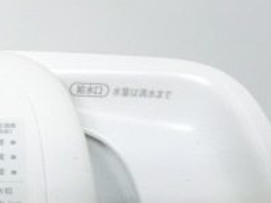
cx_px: -49
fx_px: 806
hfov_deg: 18.2
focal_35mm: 103
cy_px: 214
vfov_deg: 14.1
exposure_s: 1/60
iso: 800
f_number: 3.5
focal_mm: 5.8
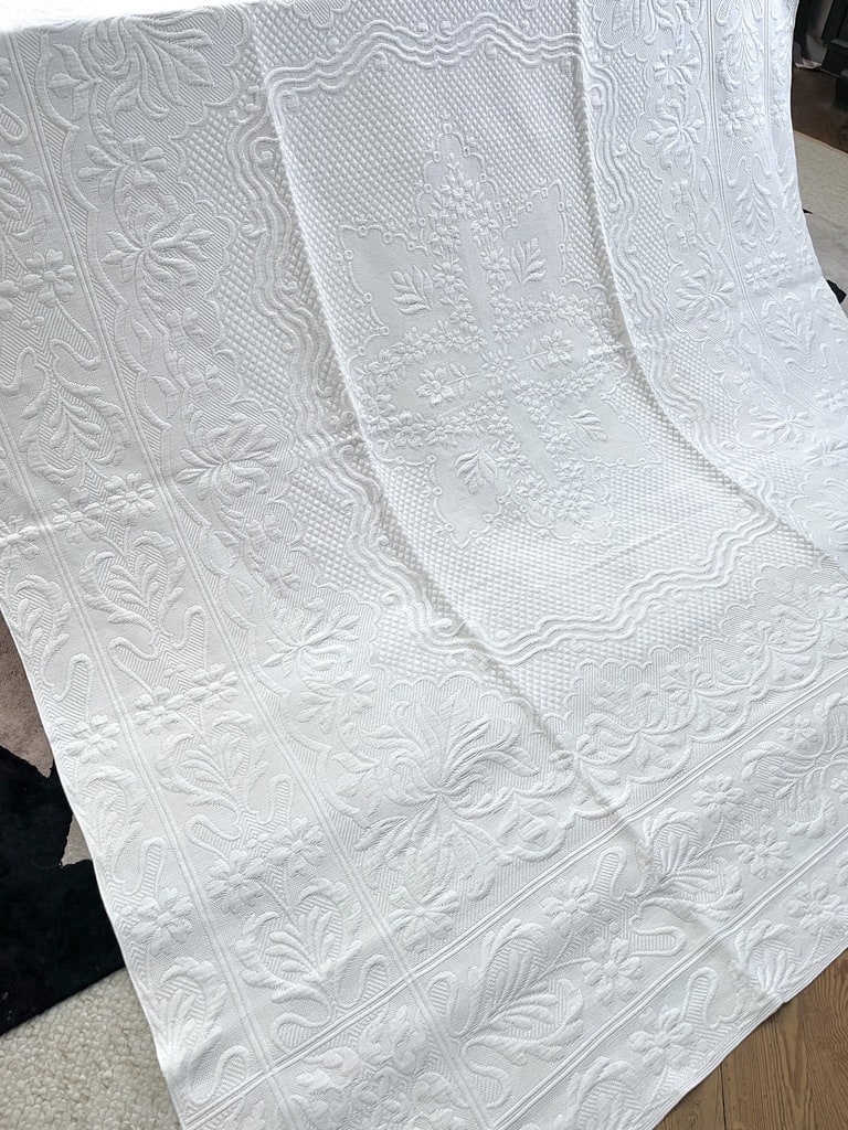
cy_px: 565
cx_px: 424
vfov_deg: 67.3
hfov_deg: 53.1
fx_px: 849
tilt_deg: -45.9
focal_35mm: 26
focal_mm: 4.2
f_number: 1.6
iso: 80
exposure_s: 1/50
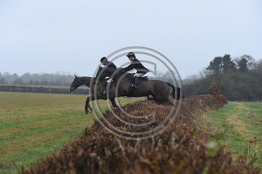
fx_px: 691
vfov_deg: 14.4
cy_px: 87
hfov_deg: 21.5
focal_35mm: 95
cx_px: 131
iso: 2500
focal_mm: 95
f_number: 5.6
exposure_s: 1/1250
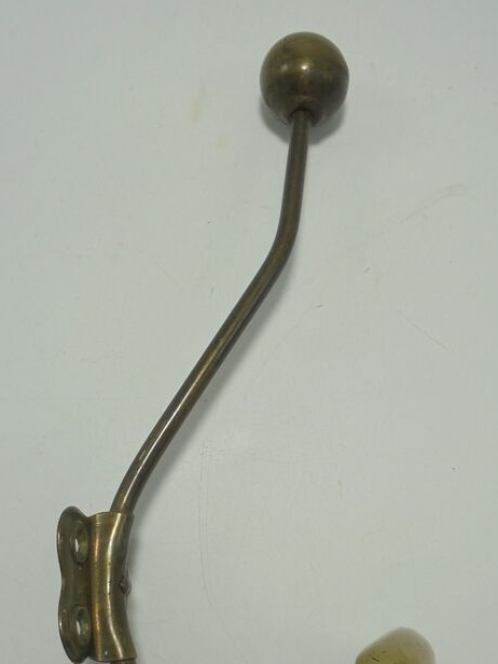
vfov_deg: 48.3
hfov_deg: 37.6
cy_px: 432
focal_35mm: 38
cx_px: 287
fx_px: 729
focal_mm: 4.6
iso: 100
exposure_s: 1/160
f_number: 3.5
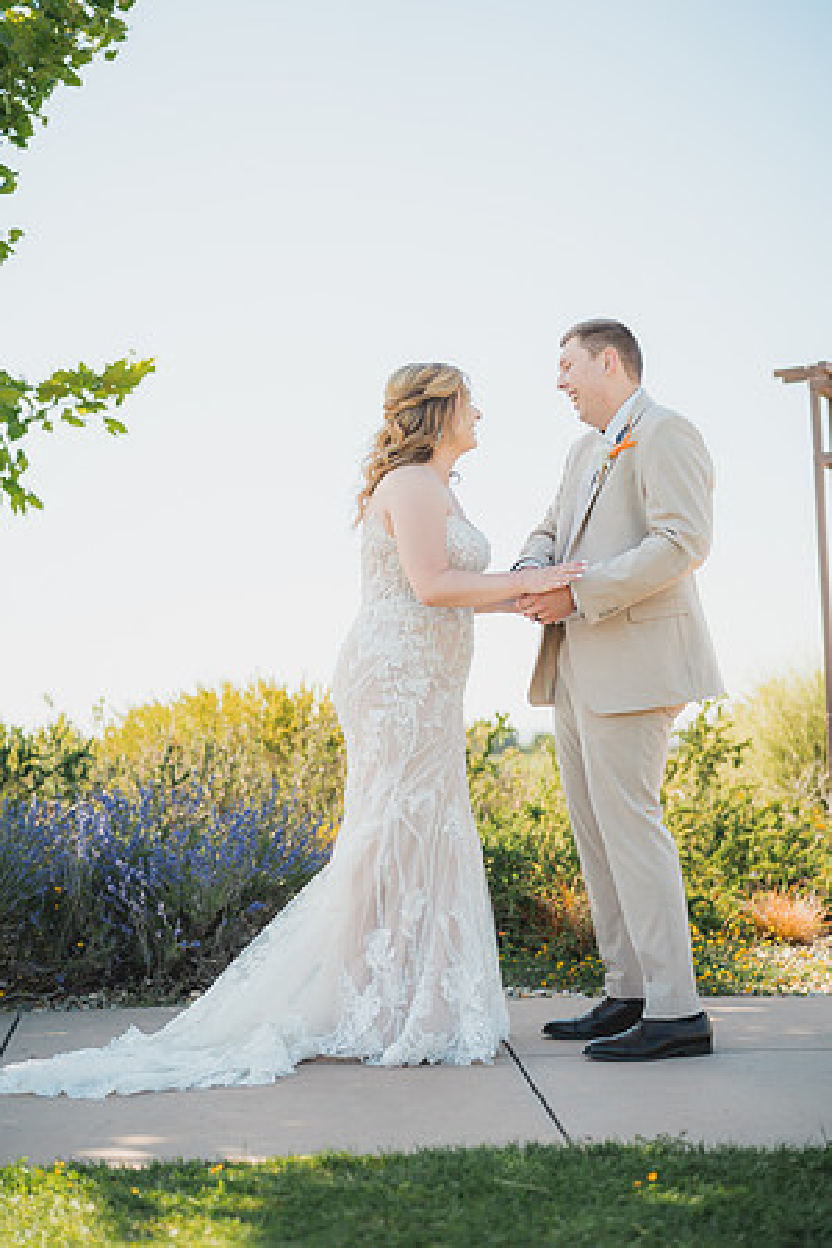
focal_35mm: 50
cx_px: 416
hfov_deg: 27.0
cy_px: 624
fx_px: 1733
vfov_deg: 39.6
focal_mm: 50
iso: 125
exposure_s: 1/2000
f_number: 1.8
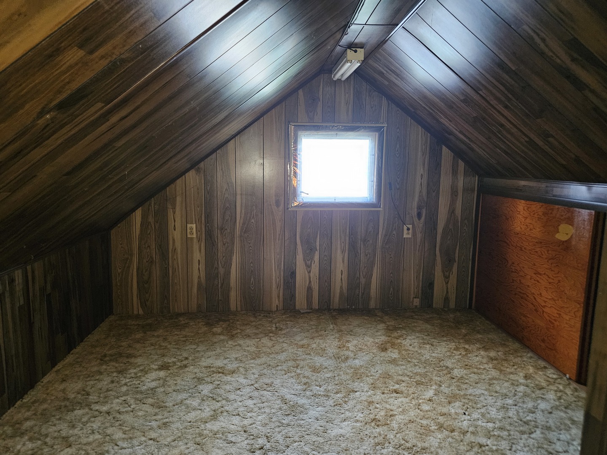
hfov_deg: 73.9
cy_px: 228
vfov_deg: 58.9
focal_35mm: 23
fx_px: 403
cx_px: 304
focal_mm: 5.4
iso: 500
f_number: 1.8
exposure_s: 1/24
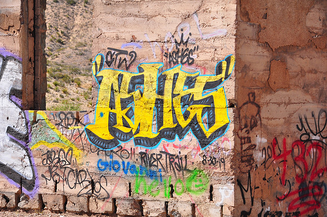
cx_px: 164
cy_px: 108
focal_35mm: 138
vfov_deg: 9.9
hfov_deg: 14.9
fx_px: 1252
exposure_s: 1/200
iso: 200
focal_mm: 92
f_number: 11
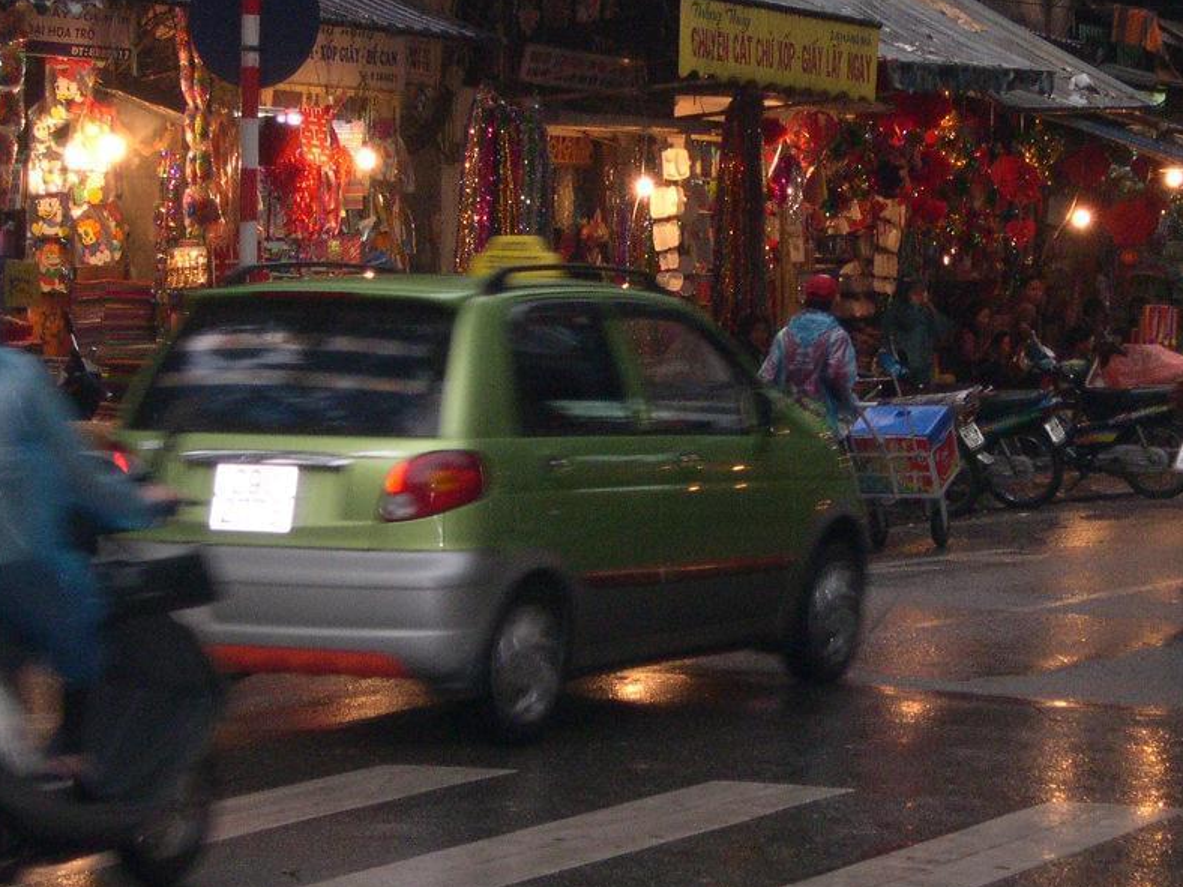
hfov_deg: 15.8
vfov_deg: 11.9
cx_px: 706
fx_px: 4272
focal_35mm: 125
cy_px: 426
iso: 400
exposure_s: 1/60
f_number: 4
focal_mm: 16.3
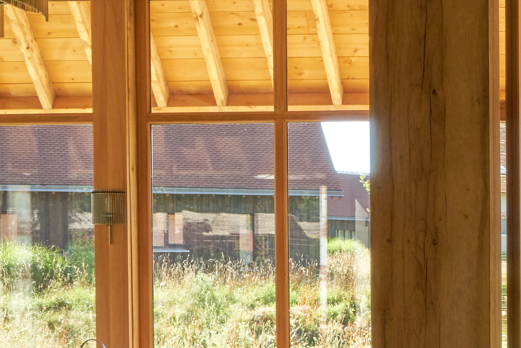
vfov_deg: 14.5
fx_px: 1346
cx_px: 622
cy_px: 324
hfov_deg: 20.5
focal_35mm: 93
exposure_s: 1/80
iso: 640
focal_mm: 30
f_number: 16
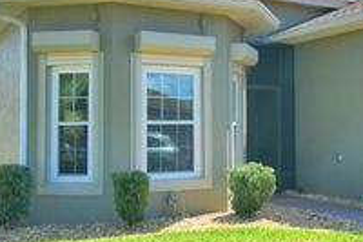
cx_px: 261
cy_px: 105
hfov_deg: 35.6
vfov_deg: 24.6
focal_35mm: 55
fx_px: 554
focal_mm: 15
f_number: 5
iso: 100
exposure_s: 1/800
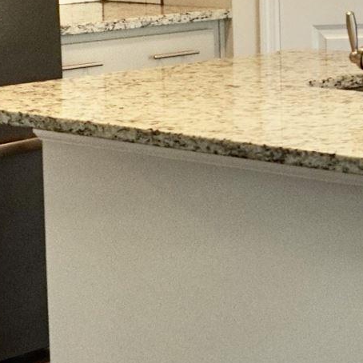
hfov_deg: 11.9
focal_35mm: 138
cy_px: -25
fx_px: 1637
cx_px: 604
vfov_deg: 12.5
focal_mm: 16
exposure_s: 1/60
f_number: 4
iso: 320
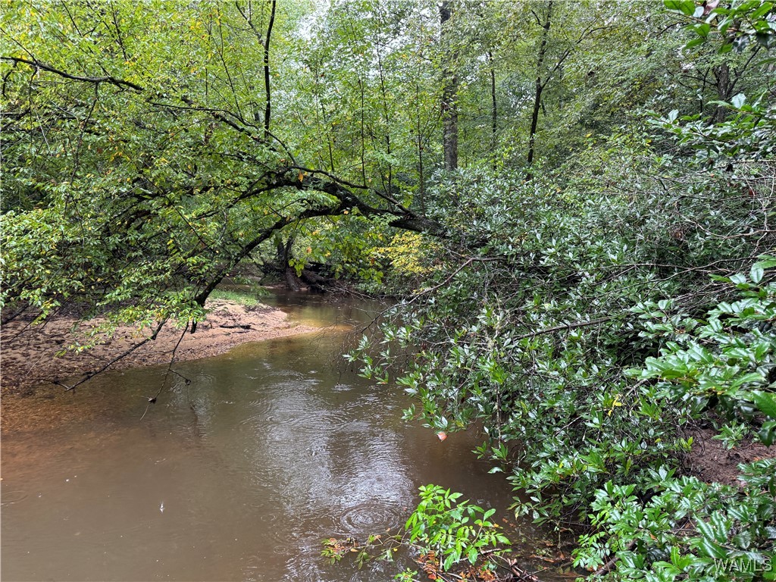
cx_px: 388
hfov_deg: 71.6
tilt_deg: -5.2
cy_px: 291
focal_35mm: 24
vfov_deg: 56.8
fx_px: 538
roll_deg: -2.3
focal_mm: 6.76
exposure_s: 1/121
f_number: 1.78
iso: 200
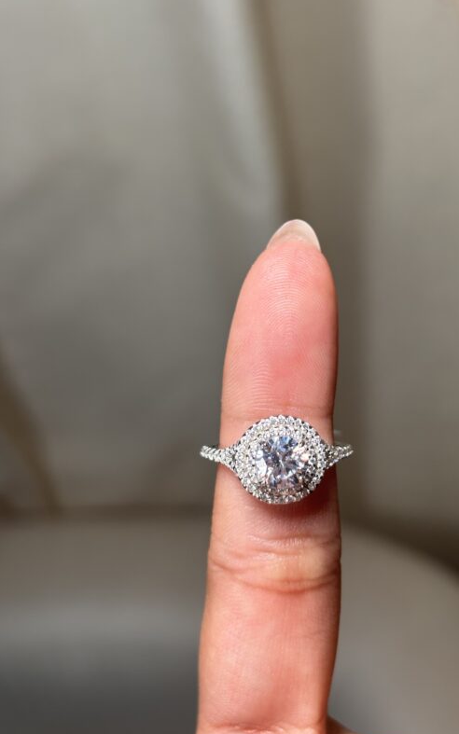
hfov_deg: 23.1
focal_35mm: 56
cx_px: 279
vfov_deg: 36.3
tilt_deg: -49.7
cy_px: 369
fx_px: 1121
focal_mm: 5.96
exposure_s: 1/121
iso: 50
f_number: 1.6
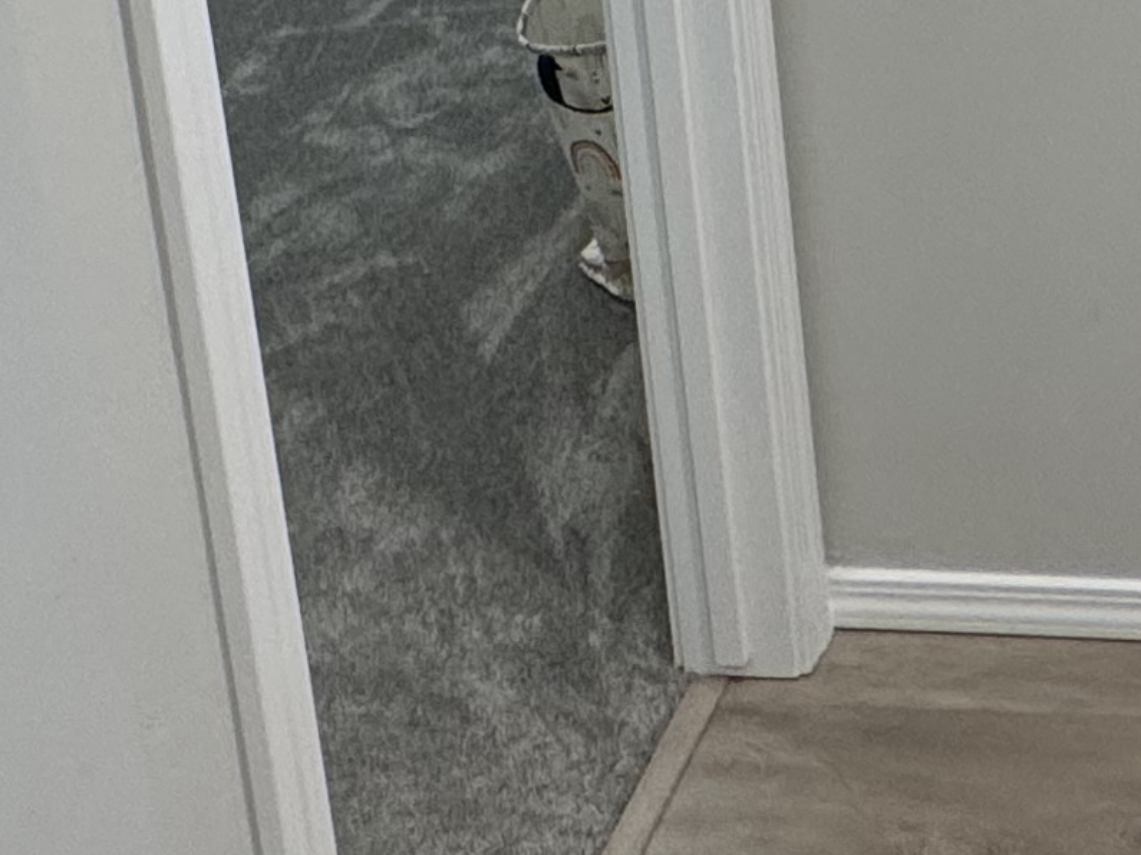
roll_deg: +1.7
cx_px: 1322
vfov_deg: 18.2
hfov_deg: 25.0
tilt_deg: -13.1
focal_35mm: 71
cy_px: -472
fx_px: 2340
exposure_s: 1/120
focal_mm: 2.22
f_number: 2.2
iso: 160
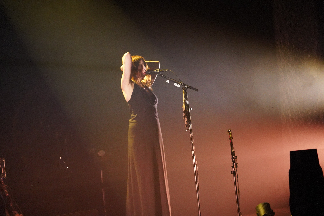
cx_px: 162
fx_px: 945
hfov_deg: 19.5
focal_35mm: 105
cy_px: 108
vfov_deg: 13.0
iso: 12800
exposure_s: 1/50
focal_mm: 105
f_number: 4
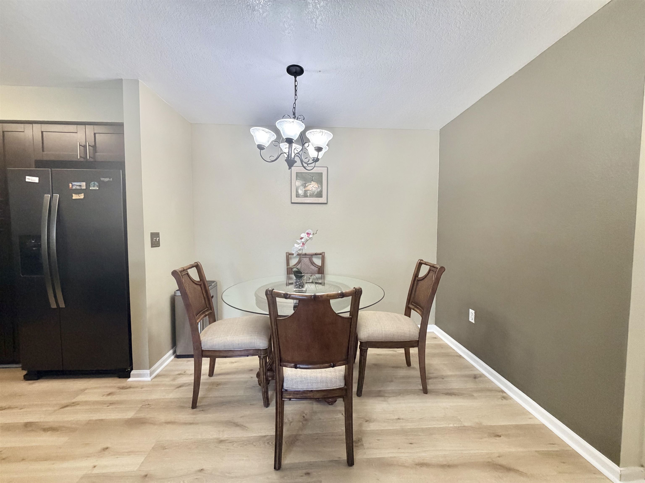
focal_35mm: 14
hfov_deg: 102.1
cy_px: 242
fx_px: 261
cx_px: 322
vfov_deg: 85.7
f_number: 2.2
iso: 320
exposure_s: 1/120
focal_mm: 2.22
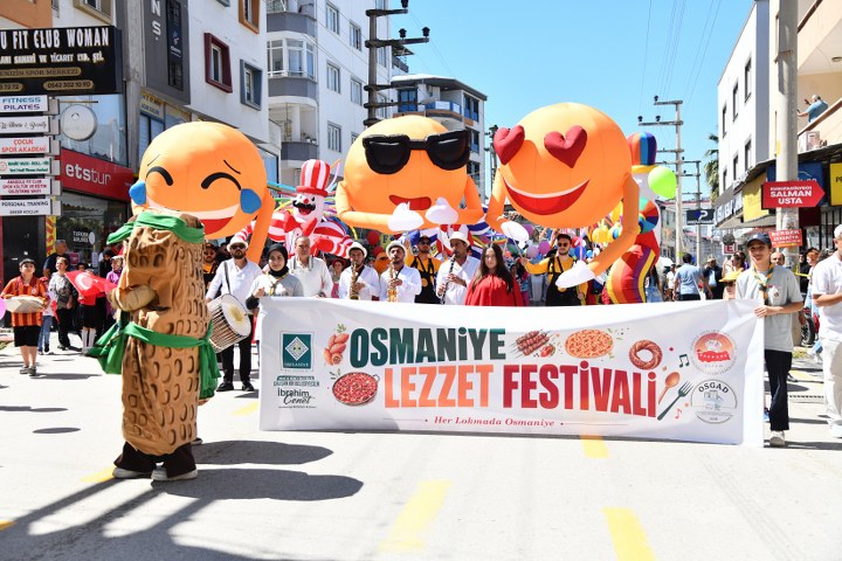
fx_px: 889
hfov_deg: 50.7
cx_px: 421
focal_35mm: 38
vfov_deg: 35.1
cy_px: 280
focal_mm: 38
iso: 1250
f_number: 5
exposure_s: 1/4000
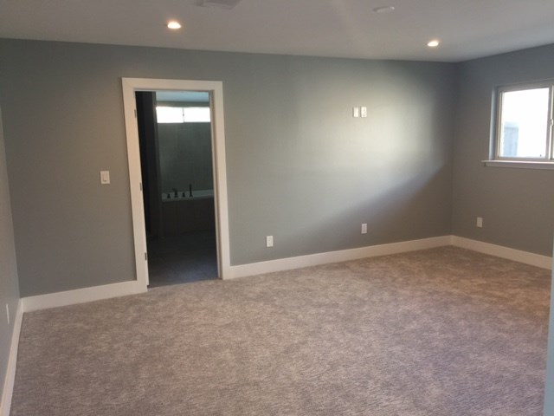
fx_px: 464
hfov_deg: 61.7
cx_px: 277
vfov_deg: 48.2
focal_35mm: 29
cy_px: 208
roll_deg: +0.2
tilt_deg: -7.9
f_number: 2.2
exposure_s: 1/15
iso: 40
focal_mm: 4.15
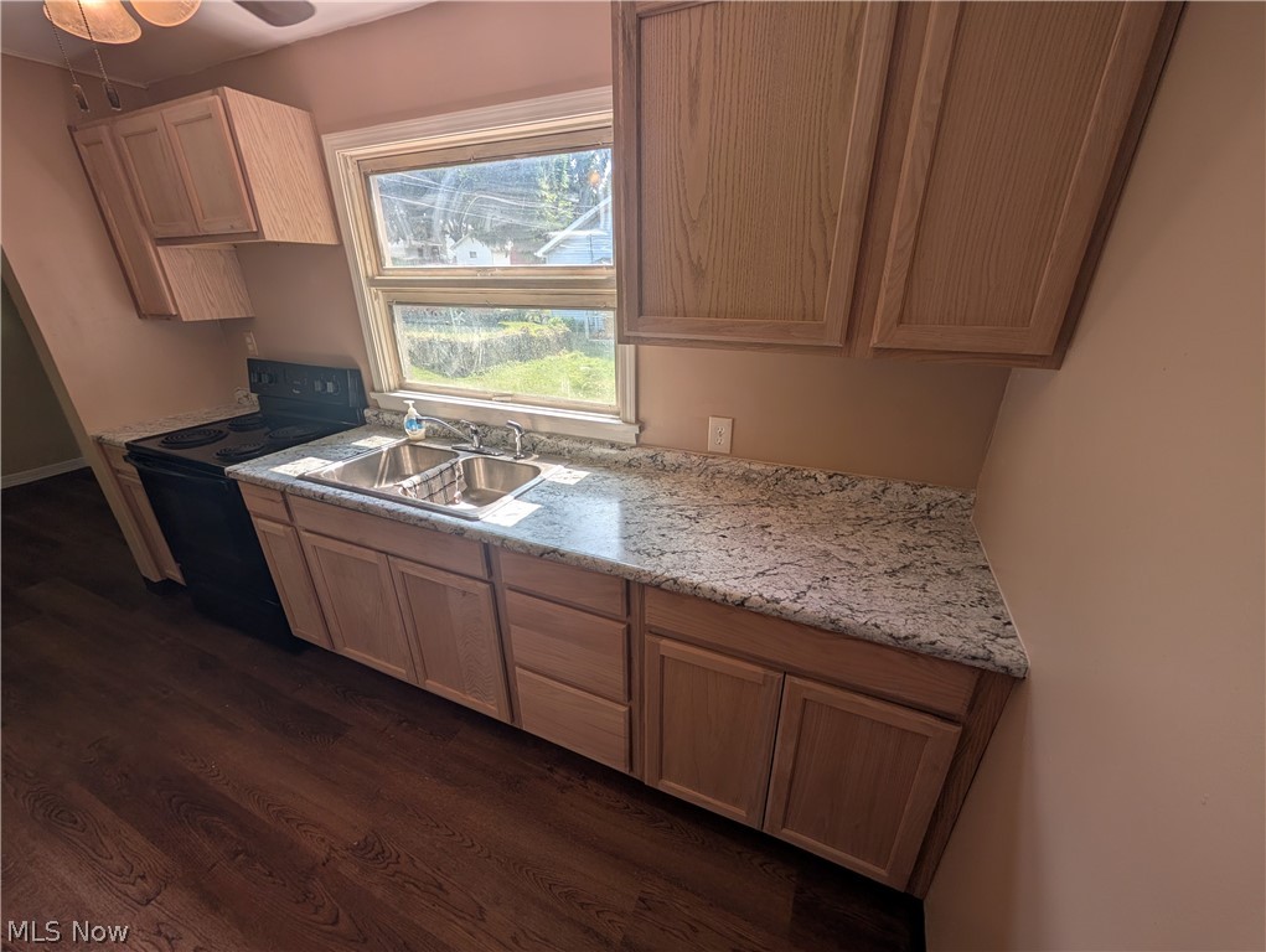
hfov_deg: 110.5
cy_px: 476
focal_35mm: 12
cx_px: 633
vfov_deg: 94.6
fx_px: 439
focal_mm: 2.02
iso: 54
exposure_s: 1/623
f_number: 1.7
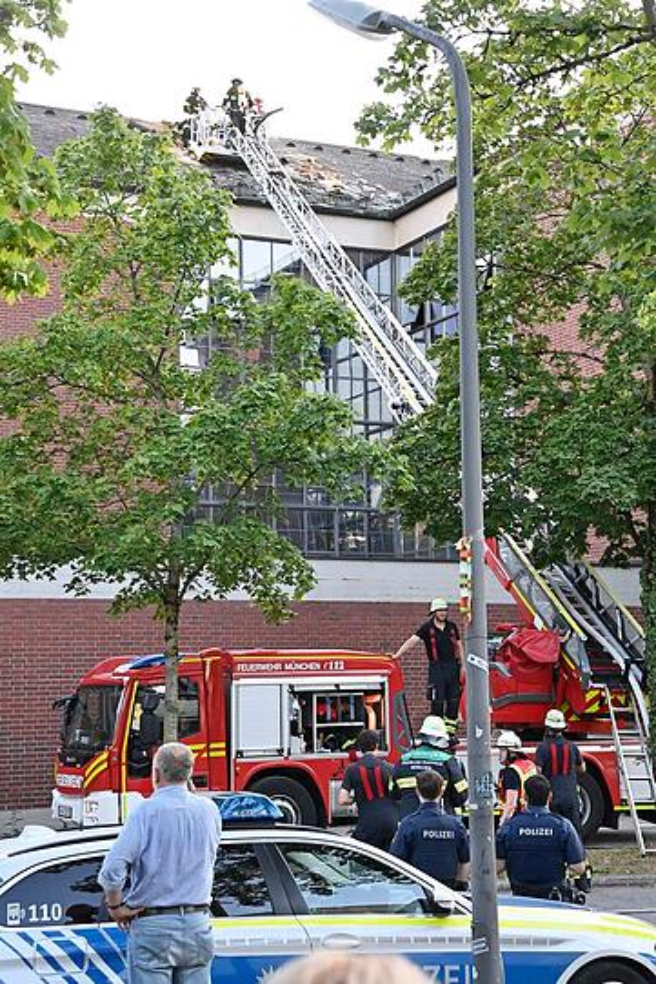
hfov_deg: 21.9
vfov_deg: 32.4
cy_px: 492
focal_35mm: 62
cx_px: 328
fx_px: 1693
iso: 3200
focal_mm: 62
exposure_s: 1/640
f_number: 5
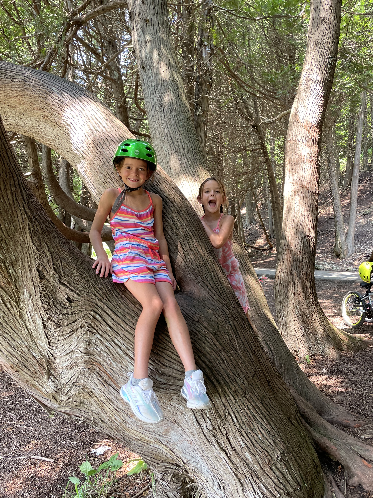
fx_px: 374
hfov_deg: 53.1
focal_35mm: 26
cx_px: 186
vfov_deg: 67.3
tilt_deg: +3.0
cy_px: 249
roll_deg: -2.3
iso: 100
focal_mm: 4.2
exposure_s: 1/121
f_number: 1.6
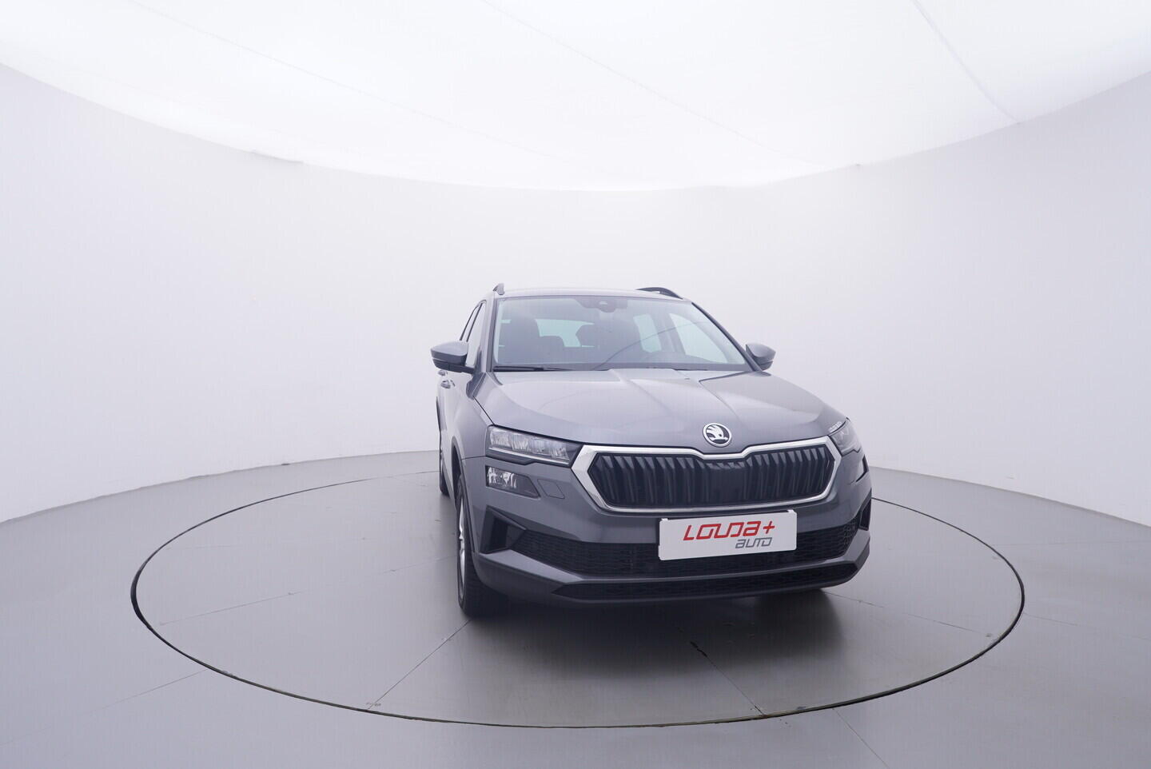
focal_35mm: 22
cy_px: 384
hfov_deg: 77.3
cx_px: 576
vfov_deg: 56.2
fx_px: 720
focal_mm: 15
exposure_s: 1/80
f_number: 5
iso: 200
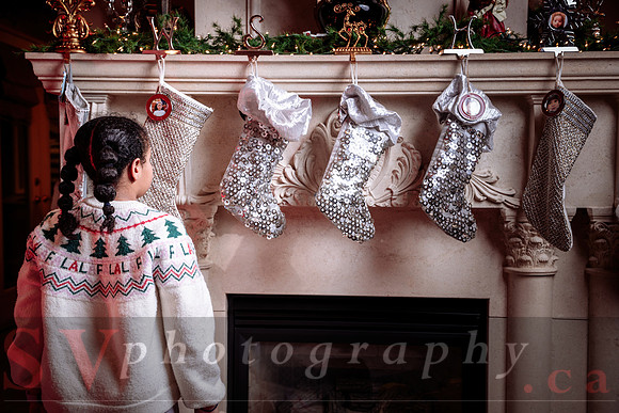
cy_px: 206
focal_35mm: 45
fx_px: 774
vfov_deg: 29.9
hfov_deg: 43.6
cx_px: 310
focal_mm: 45
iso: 500
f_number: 4
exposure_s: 1/160
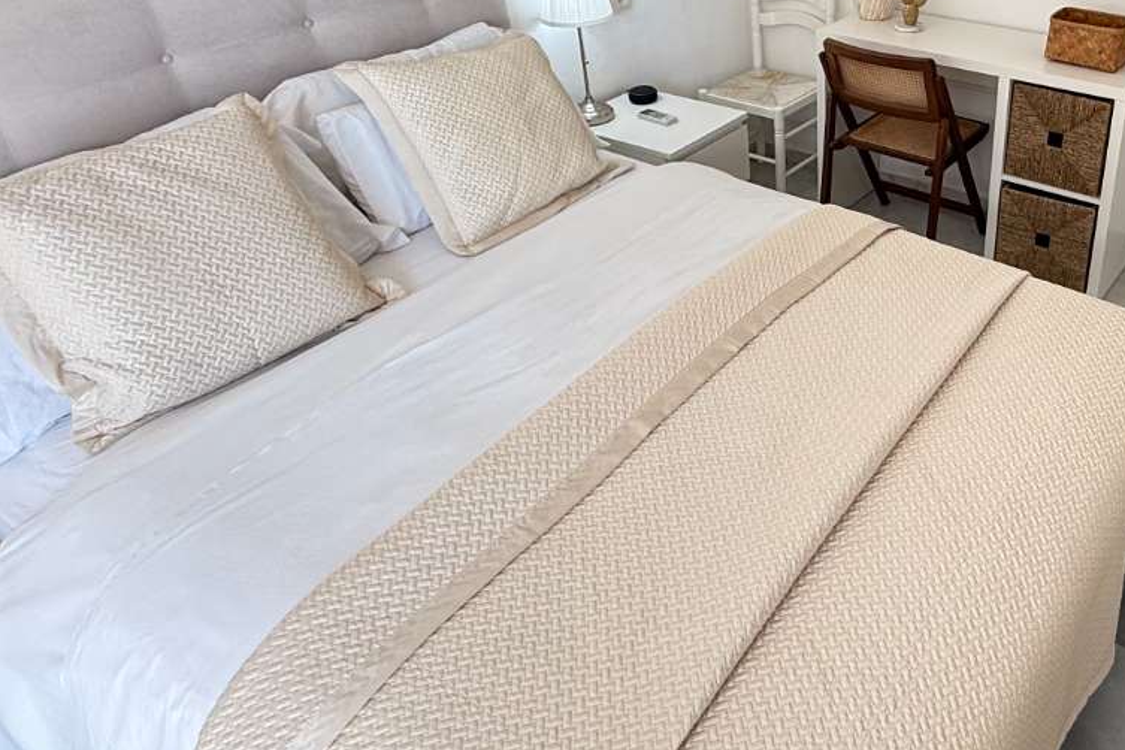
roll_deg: +0.0
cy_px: 219
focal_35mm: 29
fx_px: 906
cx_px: 856
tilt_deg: -29.1
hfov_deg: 59.9
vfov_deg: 44.0
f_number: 2.2
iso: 80
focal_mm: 2.22
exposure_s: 1/100
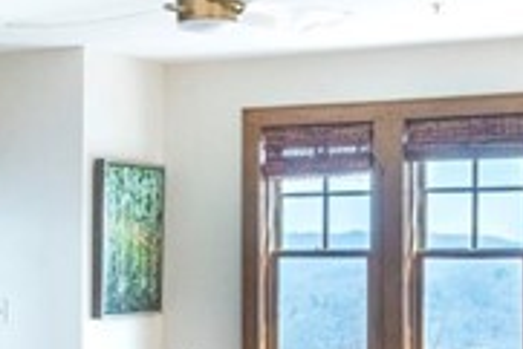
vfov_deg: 14.2
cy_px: 251
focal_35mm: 96
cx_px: -6
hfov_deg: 20.5
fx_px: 1396
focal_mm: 16
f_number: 6.3
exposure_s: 1/100
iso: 100
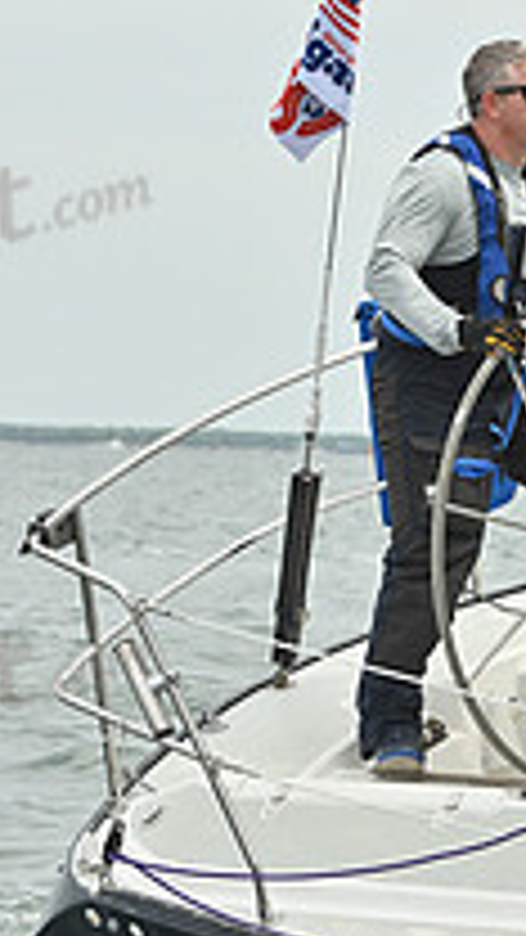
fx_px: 7959
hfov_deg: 3.8
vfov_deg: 6.7
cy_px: 428
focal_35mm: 321
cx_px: 384
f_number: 6.3
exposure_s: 1/1600
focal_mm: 110
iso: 320
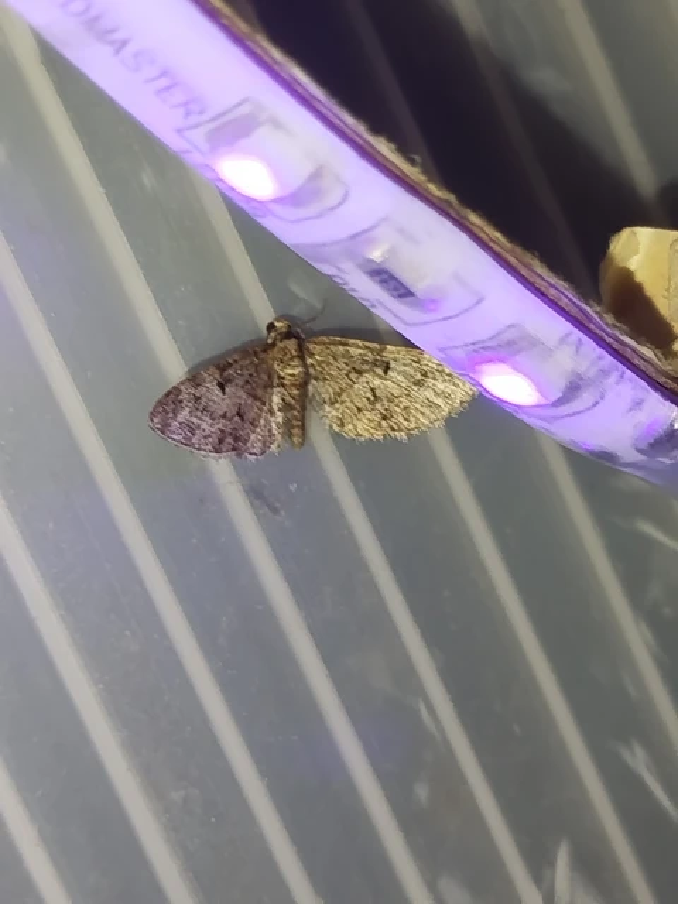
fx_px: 2298
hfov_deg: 16.8
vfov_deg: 22.3
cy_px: 452
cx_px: 339
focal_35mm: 88
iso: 80
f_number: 1.7
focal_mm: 5.31
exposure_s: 1/50
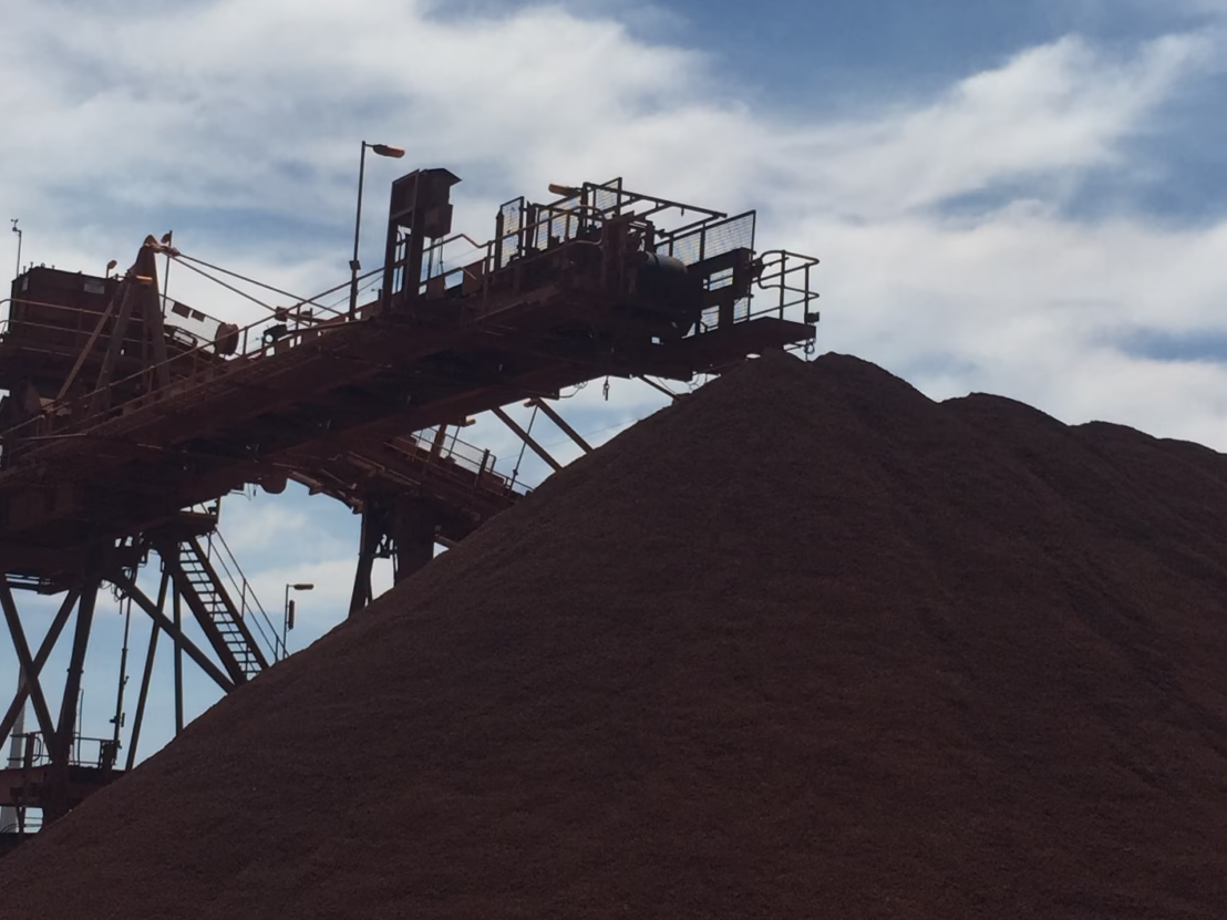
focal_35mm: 67
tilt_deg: +12.0
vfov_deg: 21.9
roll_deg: -3.8
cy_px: 382
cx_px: 547
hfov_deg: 28.9
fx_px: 2375
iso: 32
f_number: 2.2
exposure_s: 1/4950
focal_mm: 4.15
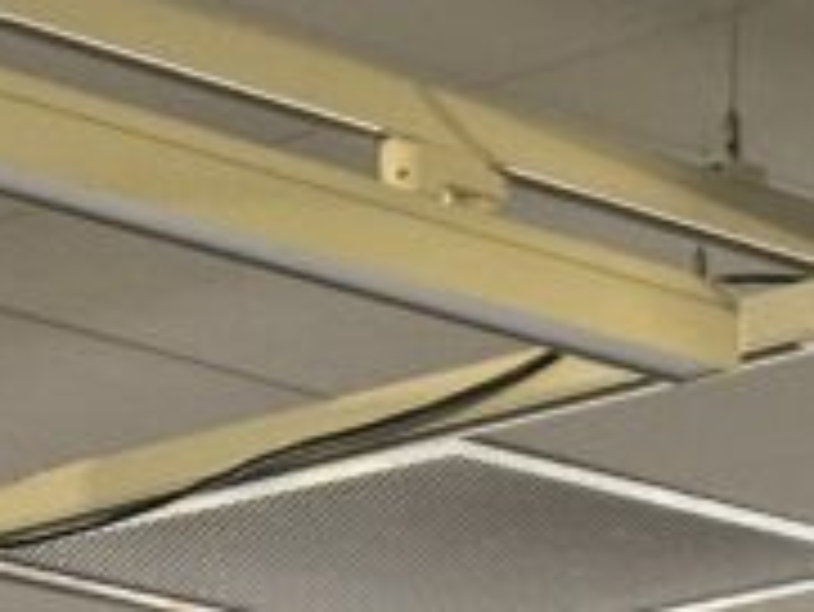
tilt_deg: +4.2
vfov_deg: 5.3
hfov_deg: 7.3
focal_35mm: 272
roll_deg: +1.4
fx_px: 6400
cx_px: 697
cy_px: 1440
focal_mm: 6.86
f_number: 1.78
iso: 125
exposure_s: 1/60
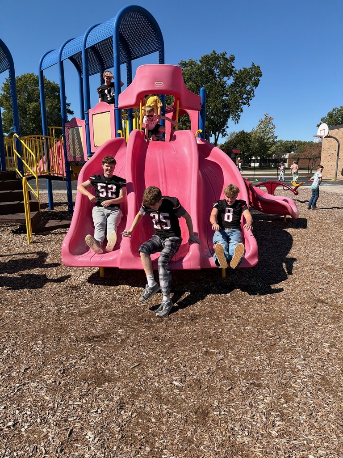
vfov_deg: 71.6
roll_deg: -0.6
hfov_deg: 56.8
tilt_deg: -12.0
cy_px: 229
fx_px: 317
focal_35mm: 24
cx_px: 172
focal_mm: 6.76
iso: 320
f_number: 1.78
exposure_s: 1/17544
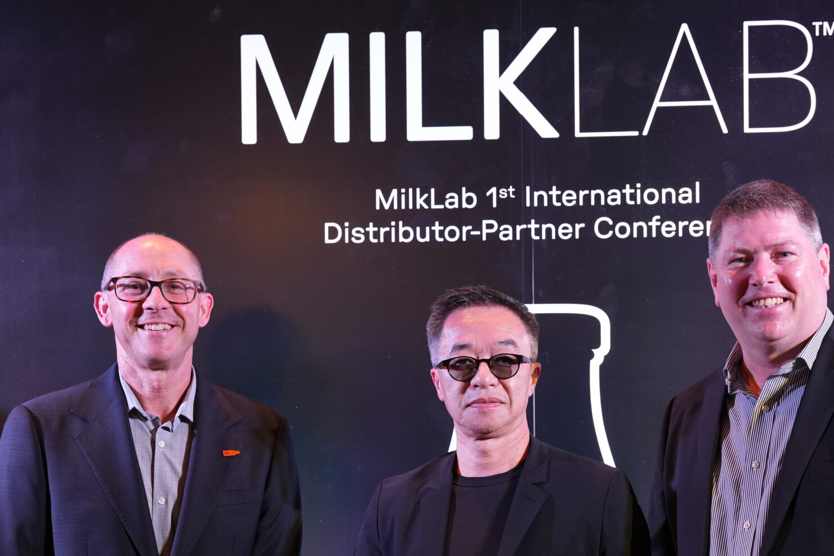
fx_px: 1876
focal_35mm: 81
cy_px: 445
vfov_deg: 16.7
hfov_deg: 25.0
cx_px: 517
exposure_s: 1/80
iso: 1250
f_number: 4
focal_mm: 47
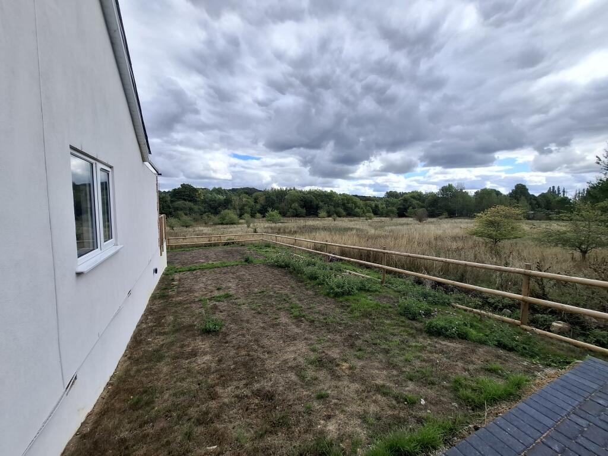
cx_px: 304
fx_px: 228
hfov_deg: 106.2
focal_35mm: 13
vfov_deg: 89.9
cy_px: 228
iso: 40
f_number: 2.2
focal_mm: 1.74
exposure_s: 1/838
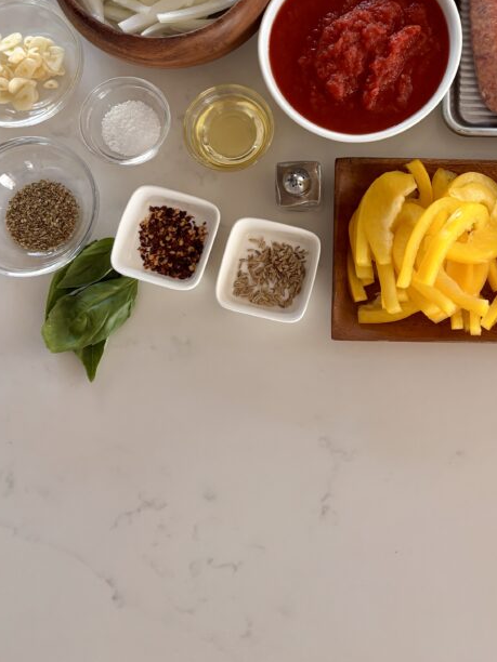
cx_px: 389
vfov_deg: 36.1
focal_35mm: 51
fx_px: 976
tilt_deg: -76.6
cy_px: 119
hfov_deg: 28.0
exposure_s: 1/80
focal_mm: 5.96
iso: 125
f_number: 1.6
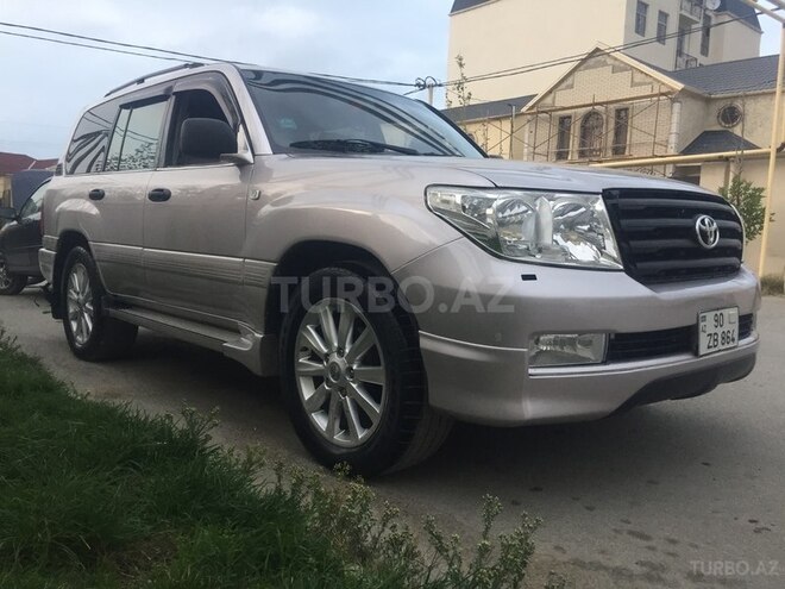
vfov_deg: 48.2
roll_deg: -2.2
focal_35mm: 29
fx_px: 658
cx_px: 392
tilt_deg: -5.5
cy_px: 294
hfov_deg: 61.7
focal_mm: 4.15
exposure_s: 1/33
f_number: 2.2
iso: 64
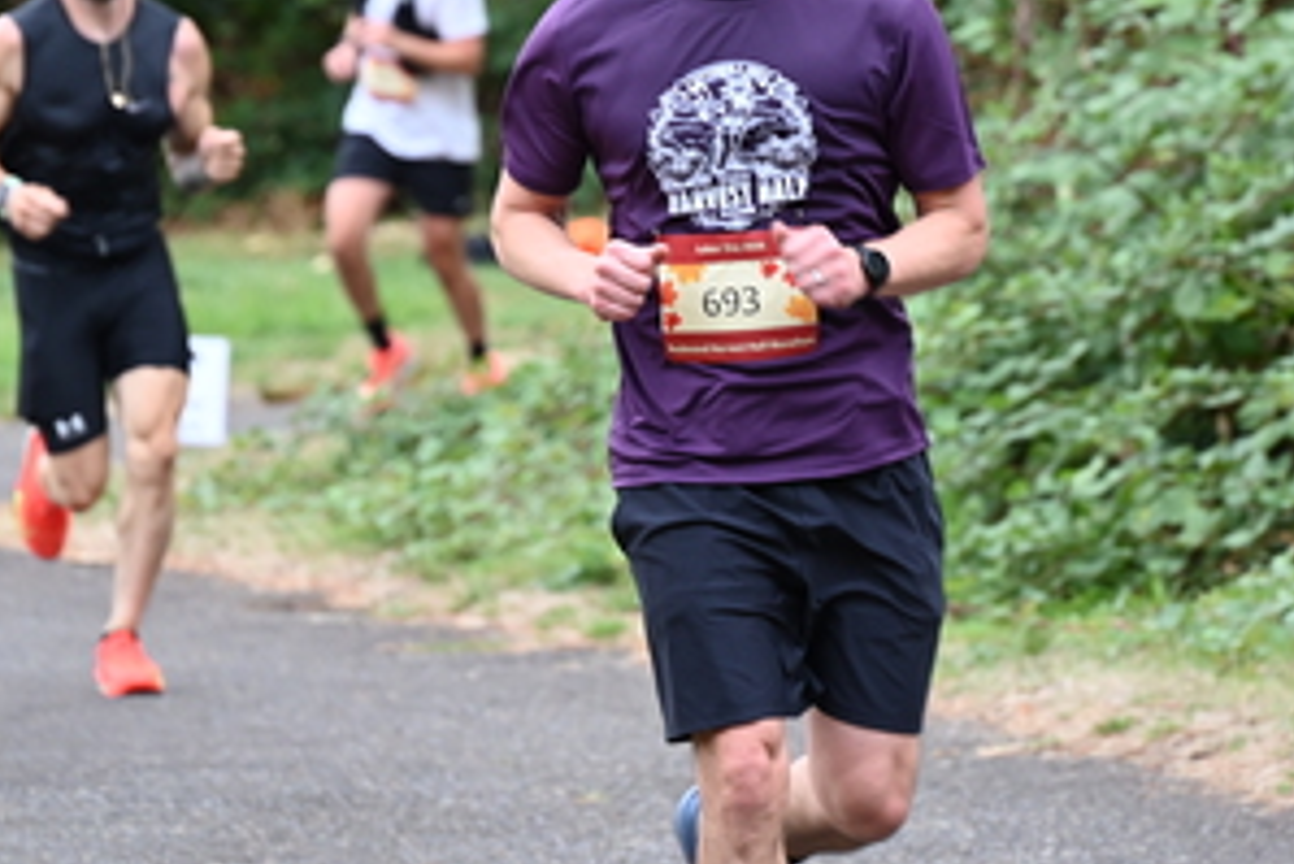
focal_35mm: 369
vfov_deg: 3.7
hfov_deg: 5.6
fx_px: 13269
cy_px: 76
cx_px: 703
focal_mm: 200
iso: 900
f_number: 6.3
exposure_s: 1/250
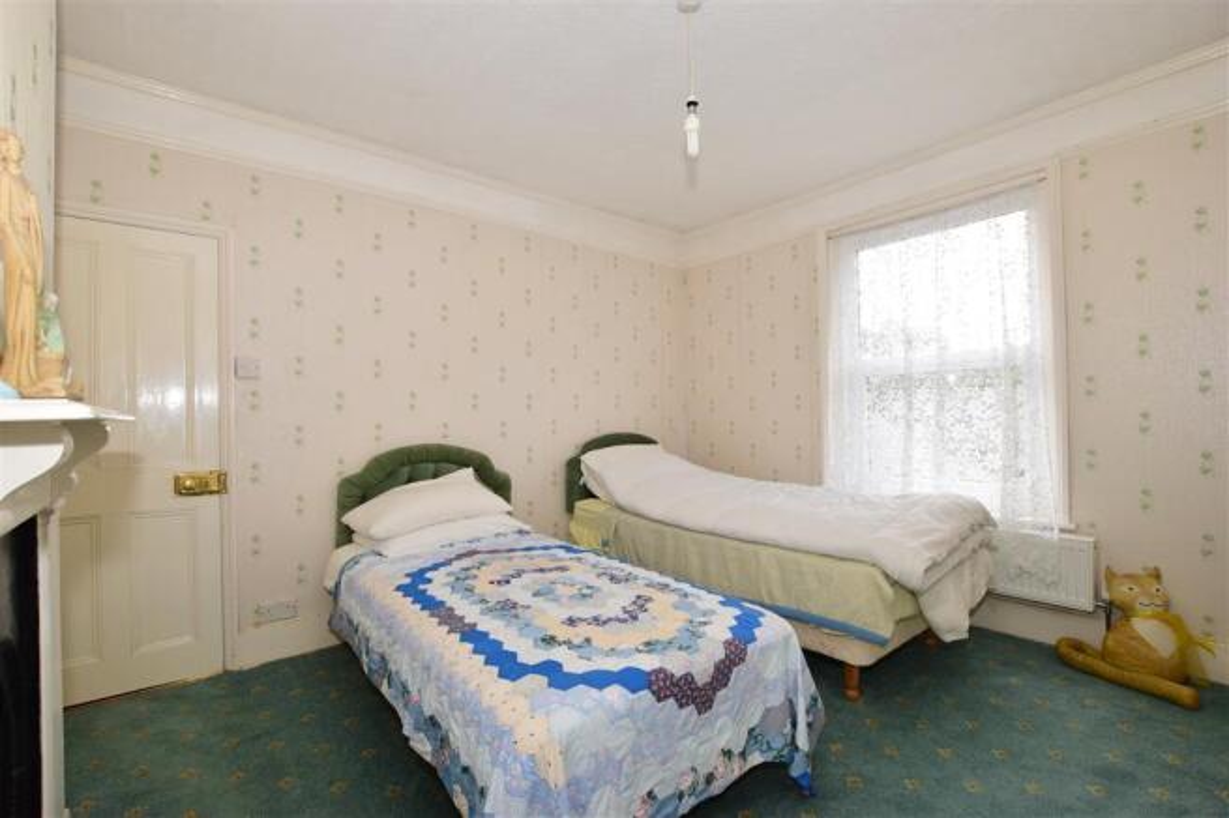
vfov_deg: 77.3
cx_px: 614
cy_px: 409
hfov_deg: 100.4
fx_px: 512
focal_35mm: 15
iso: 640
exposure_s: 1/200
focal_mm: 10
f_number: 7.1
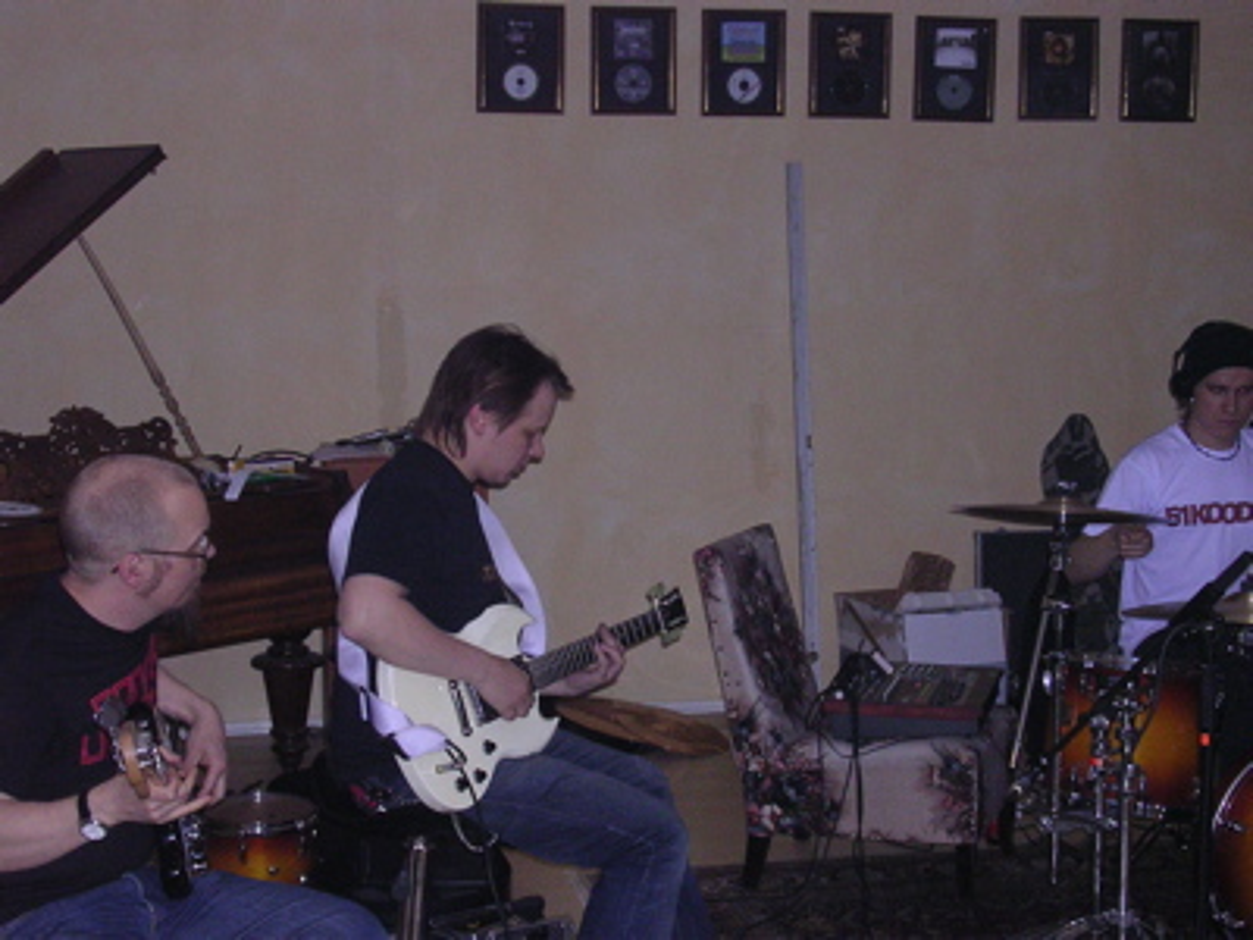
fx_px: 2172
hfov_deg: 32.2
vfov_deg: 24.4
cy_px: 470
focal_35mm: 60
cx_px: 626
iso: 400
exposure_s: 1/60.1
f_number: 3.4
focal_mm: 9.1
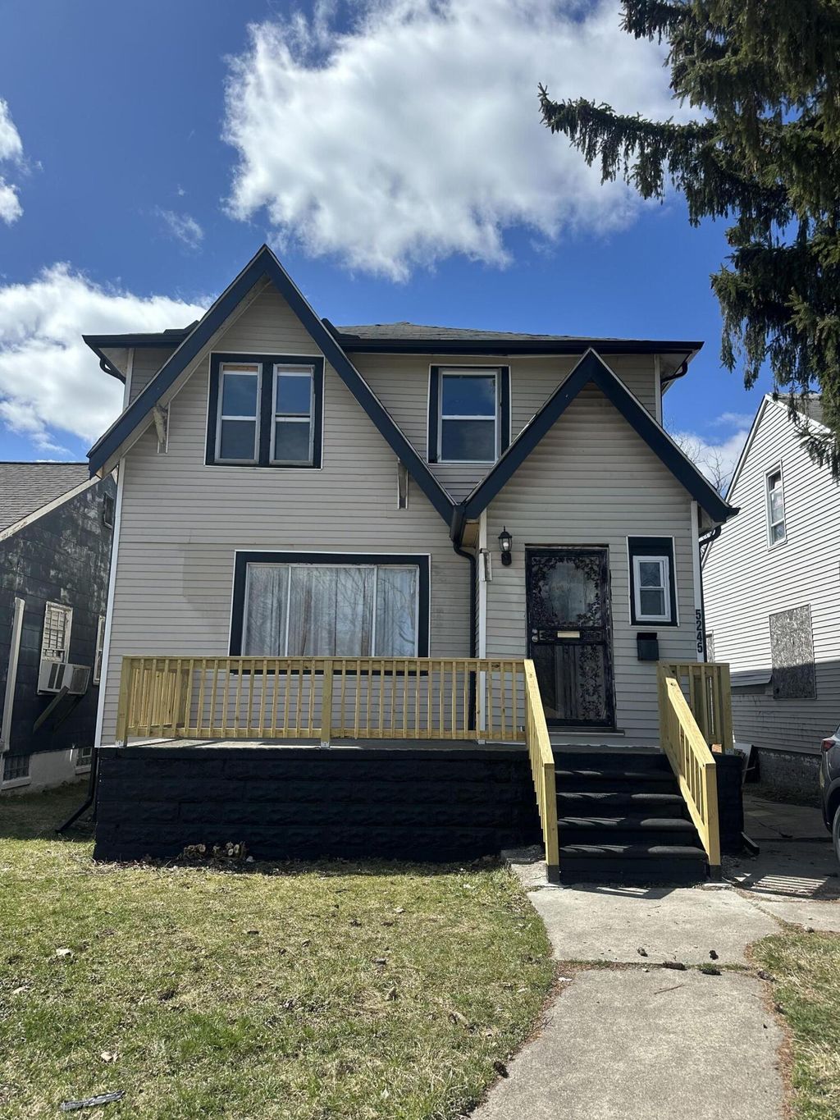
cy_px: 560
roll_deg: -1.1
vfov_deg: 71.6
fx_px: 776
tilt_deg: +10.9
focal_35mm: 24
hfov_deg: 56.8
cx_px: 420
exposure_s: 1/4762
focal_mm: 6.86
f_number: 1.78
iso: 80
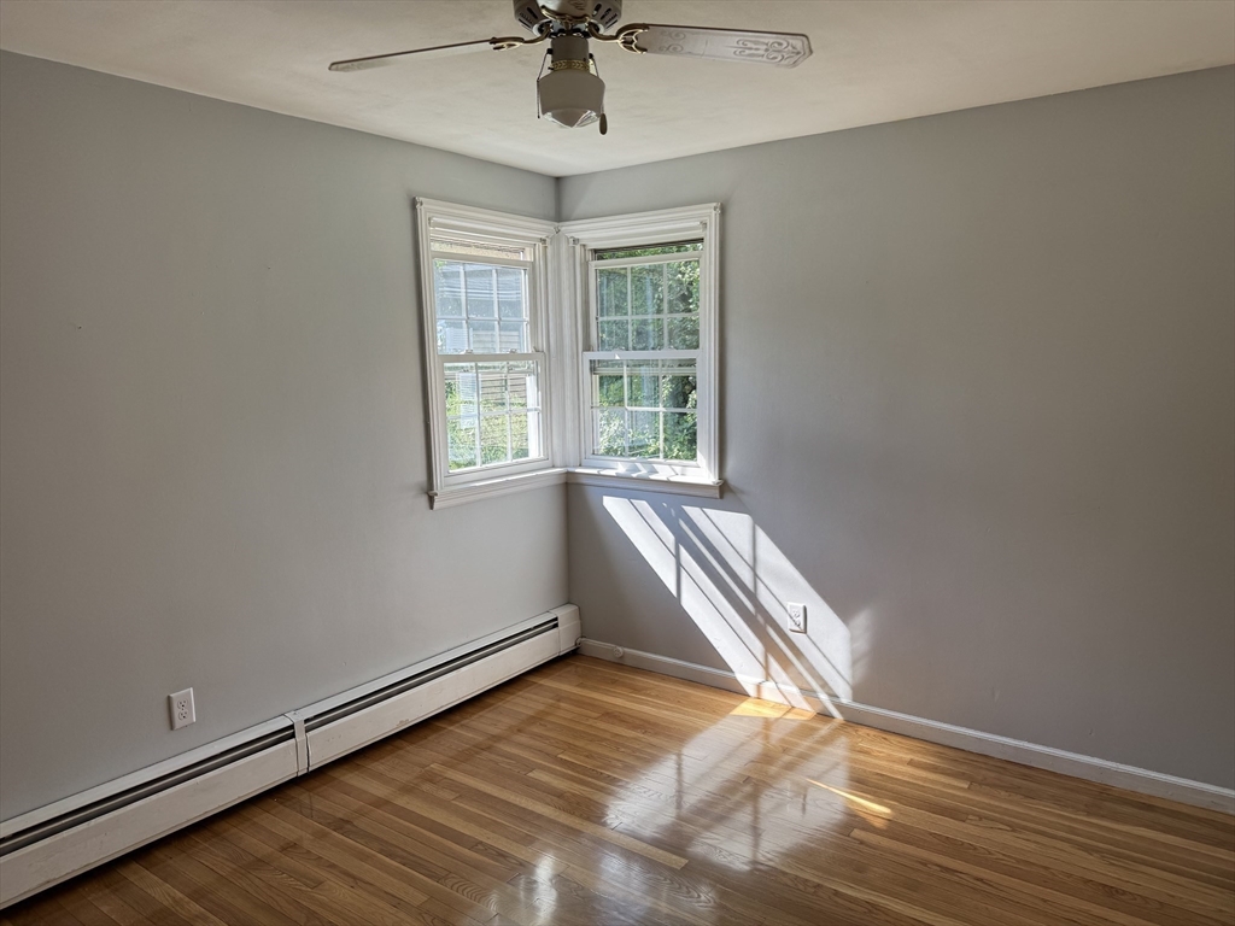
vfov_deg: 56.8
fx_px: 856
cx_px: 618
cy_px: 463
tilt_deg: -8.8
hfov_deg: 71.6
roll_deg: +1.1
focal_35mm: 24
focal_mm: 6.76
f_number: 1.78
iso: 64
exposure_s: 1/263
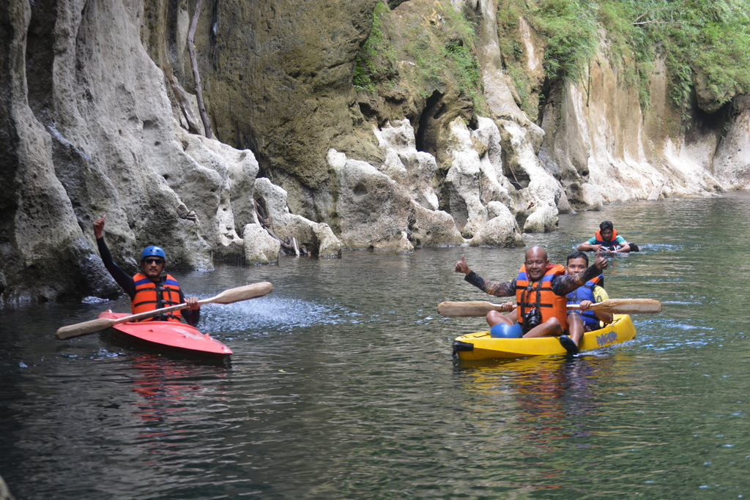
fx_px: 1719
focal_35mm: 82
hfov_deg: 24.6
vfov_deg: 16.6
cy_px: 250
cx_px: 375
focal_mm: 55
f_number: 5
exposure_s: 1/100
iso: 400
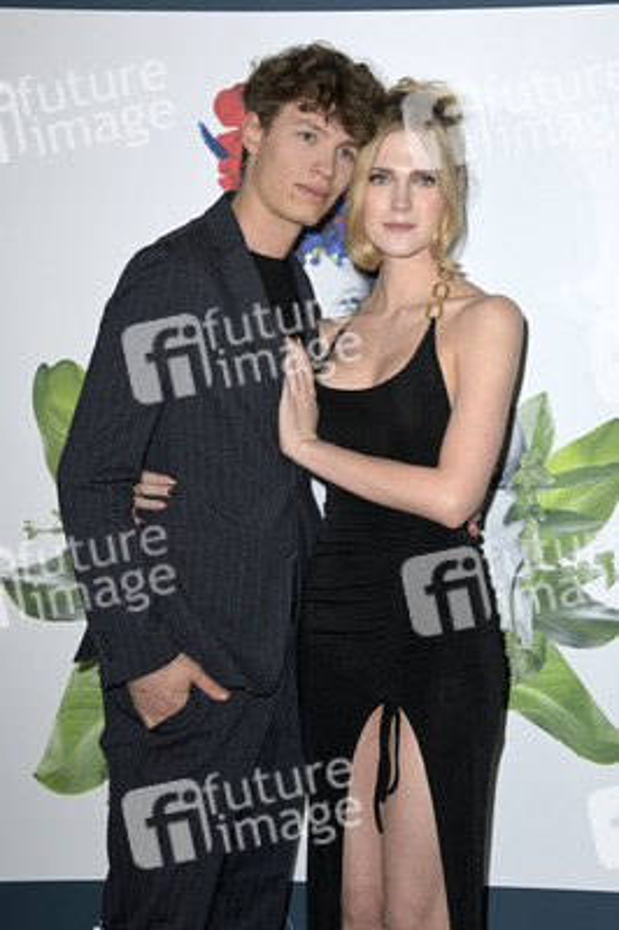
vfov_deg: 28.1
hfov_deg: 18.9
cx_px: 310
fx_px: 1860
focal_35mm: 72
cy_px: 465
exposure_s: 1/250
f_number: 6.3
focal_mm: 72
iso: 640
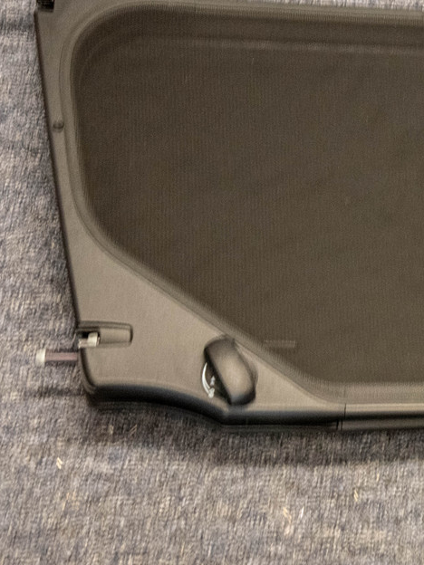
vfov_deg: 20.4
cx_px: 446
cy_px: 282
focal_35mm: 96
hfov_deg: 15.1
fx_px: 1568
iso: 9000
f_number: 7.1
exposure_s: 1/60
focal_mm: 52
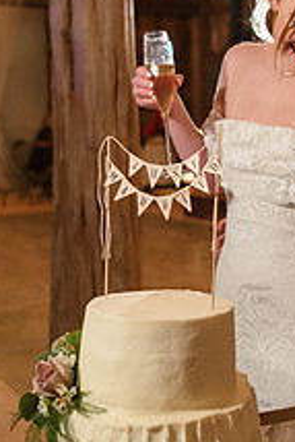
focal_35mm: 65
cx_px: 293
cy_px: 154
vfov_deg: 30.7
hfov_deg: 20.3
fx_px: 798
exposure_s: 1/125
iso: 1600
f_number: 2
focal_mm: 24
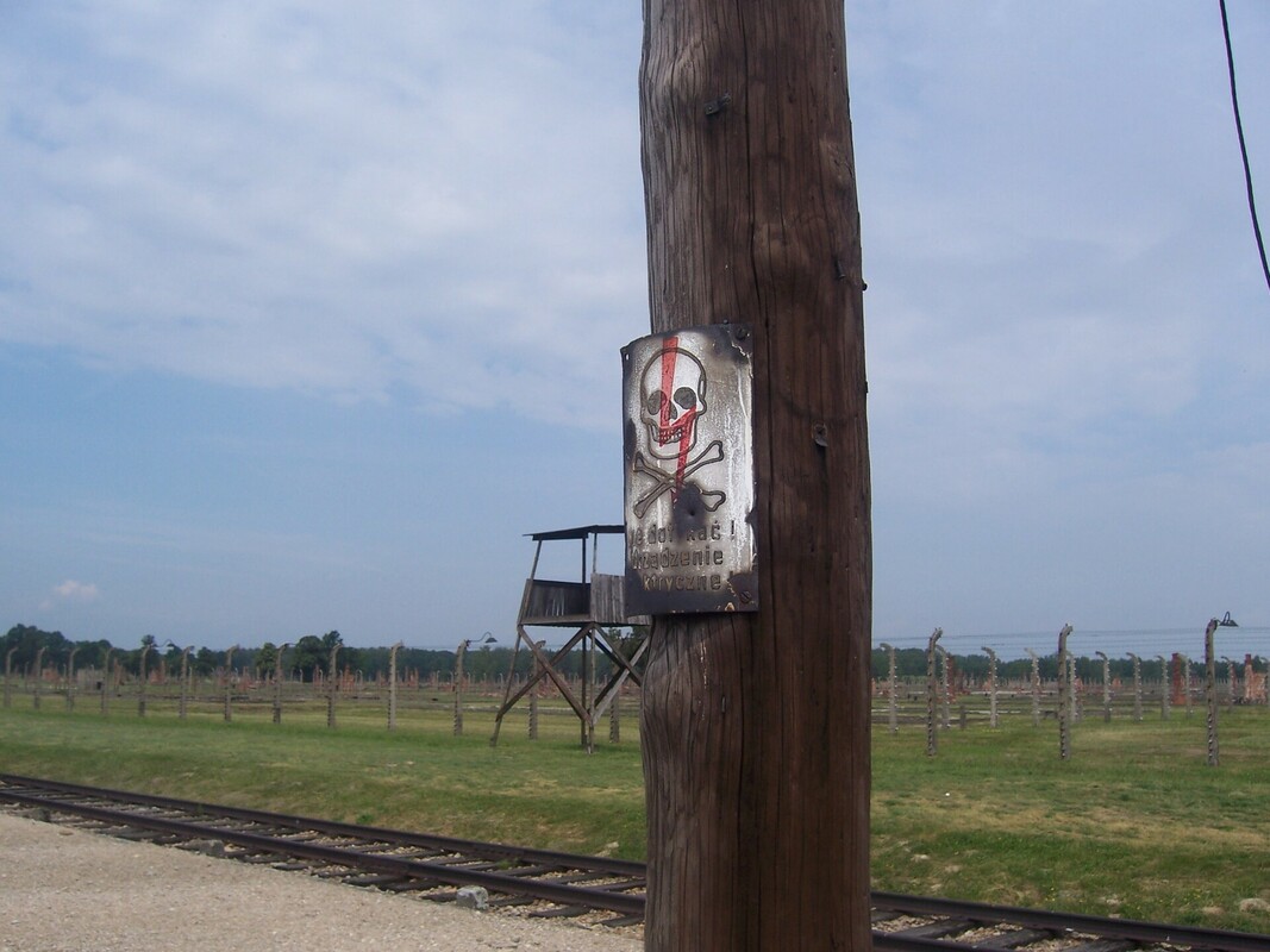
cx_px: 635
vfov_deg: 39.6
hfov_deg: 51.4
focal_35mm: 36
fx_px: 1321
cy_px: 476
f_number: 4.5
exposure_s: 1/800
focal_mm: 6.2
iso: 80
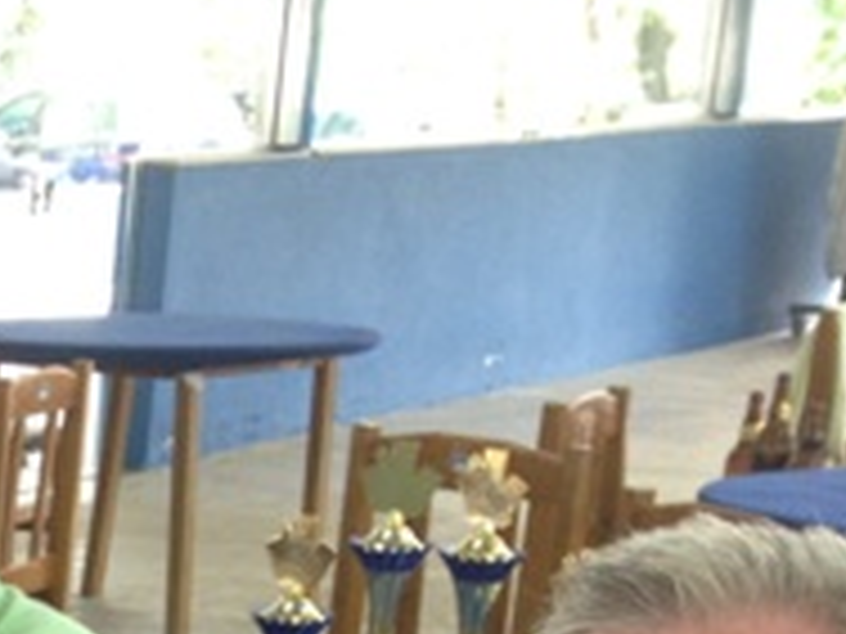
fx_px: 3641
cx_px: -819
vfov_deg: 9.4
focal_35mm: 149
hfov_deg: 11.9
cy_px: 1205
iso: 80
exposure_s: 1/20
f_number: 2.4
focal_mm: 4.28
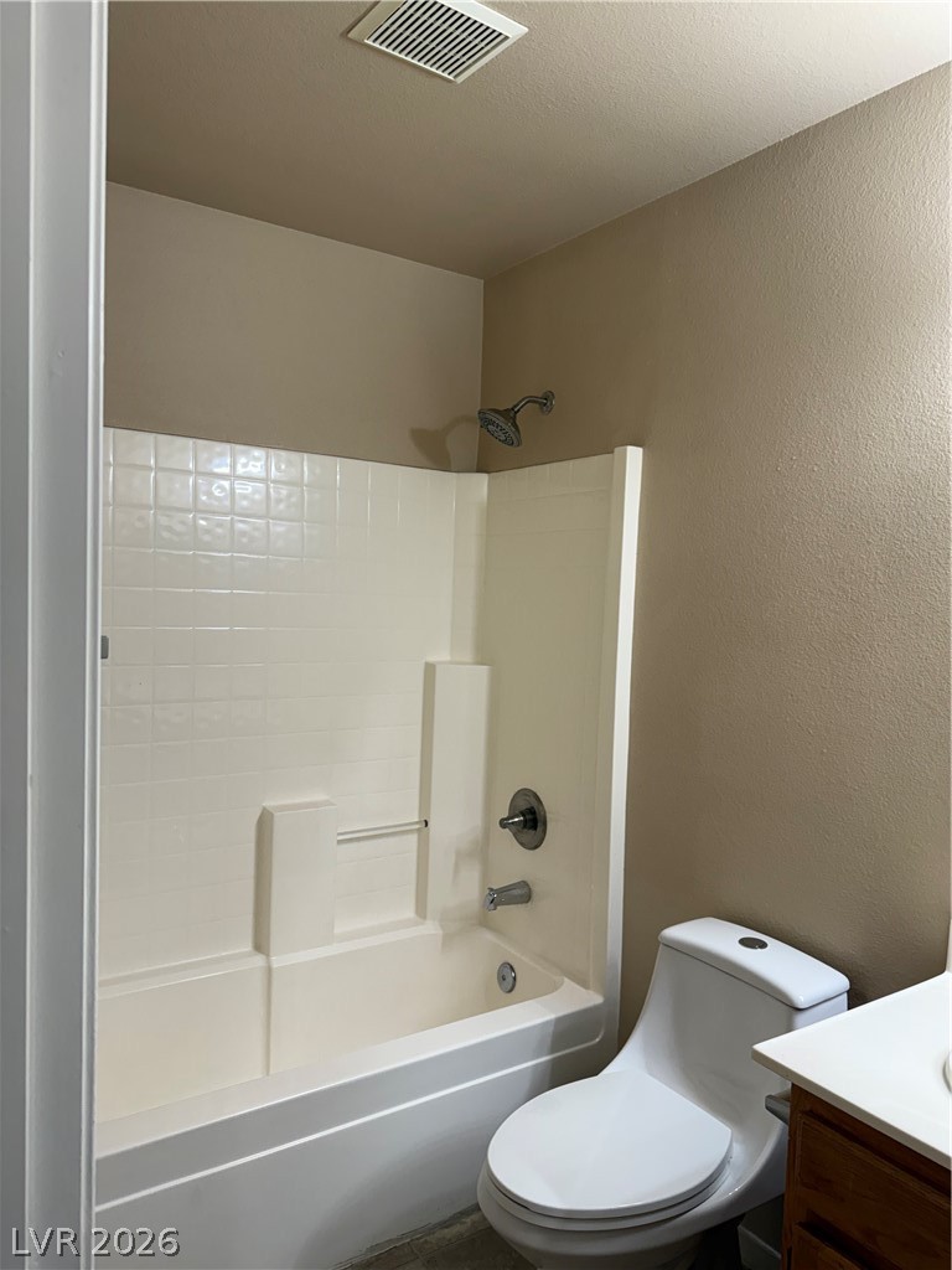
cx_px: 476
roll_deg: -1.2
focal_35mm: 24
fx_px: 880
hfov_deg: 56.8
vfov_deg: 71.6
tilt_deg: -3.5
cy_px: 635
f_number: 1.78
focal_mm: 6.76
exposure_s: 1/120
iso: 125
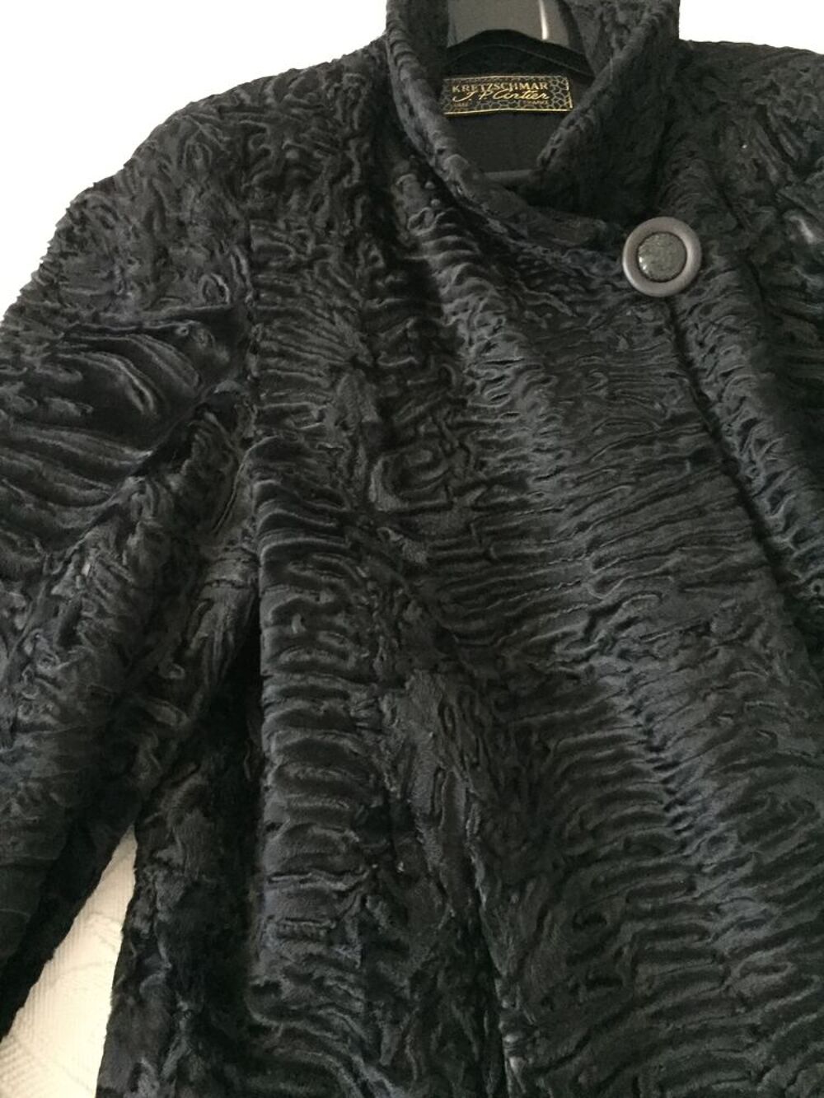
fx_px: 920
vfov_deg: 61.7
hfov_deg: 48.2
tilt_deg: -69.2
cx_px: 412
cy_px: 549
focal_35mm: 29
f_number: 2.2
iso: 500
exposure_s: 1/17
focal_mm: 4.15
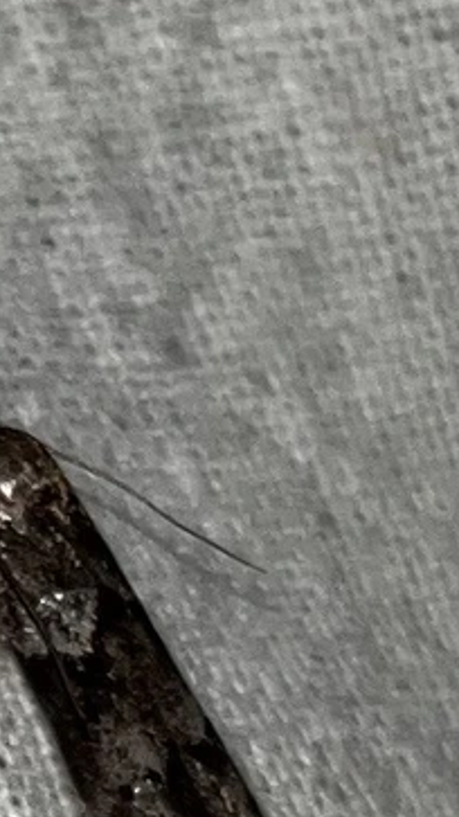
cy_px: 650
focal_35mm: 50
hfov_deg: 23.9
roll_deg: +20.7
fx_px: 1083
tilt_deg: -5.3
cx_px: 166
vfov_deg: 39.7
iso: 32
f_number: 1.6
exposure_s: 1/1832
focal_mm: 5.1
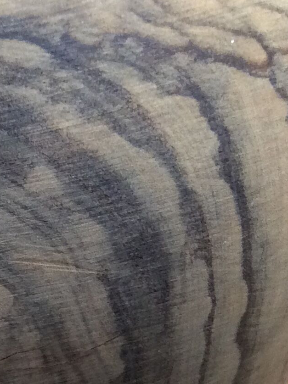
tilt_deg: -30.9
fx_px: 1099
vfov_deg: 19.5
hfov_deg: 14.2
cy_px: 332
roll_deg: -1.6
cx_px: -107
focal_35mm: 99
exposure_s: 1/25
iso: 80
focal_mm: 3.3
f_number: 2.4
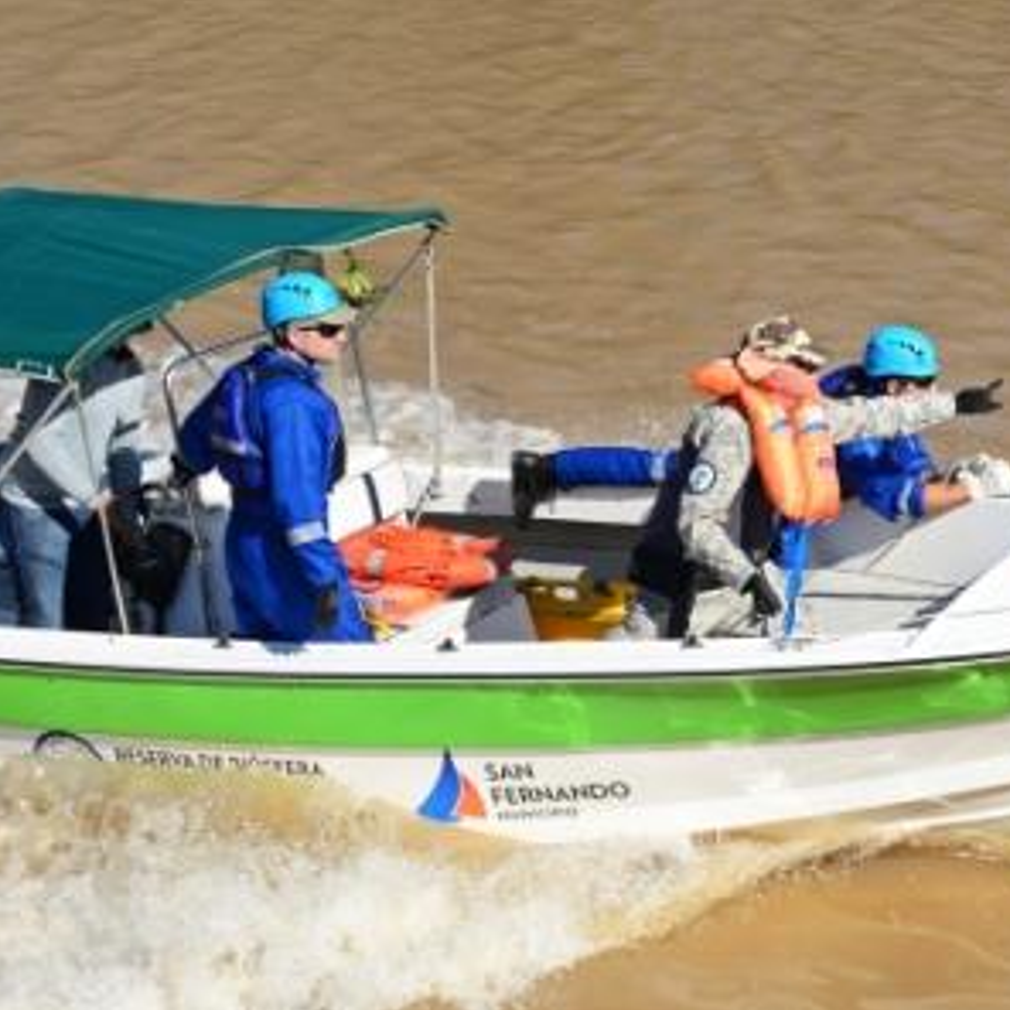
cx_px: 621
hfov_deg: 19.3
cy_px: 507
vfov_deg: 19.3
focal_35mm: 90
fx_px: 2971
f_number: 16
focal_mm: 70
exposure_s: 1/400
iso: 640
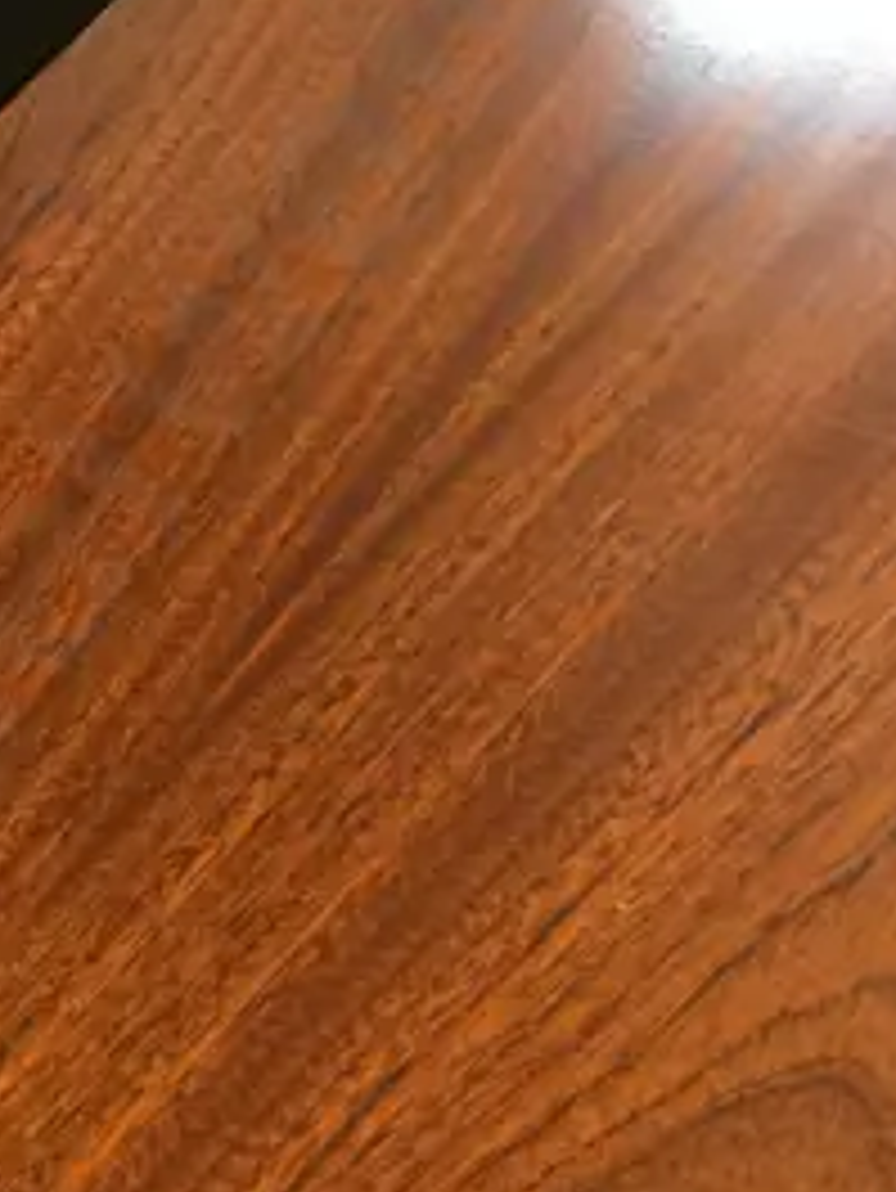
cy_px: -135
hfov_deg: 13.2
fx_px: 3862
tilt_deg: -40.3
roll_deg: -0.4
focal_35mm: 112
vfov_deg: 17.0
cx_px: 576
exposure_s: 1/17
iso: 100
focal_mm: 4.15
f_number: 2.2
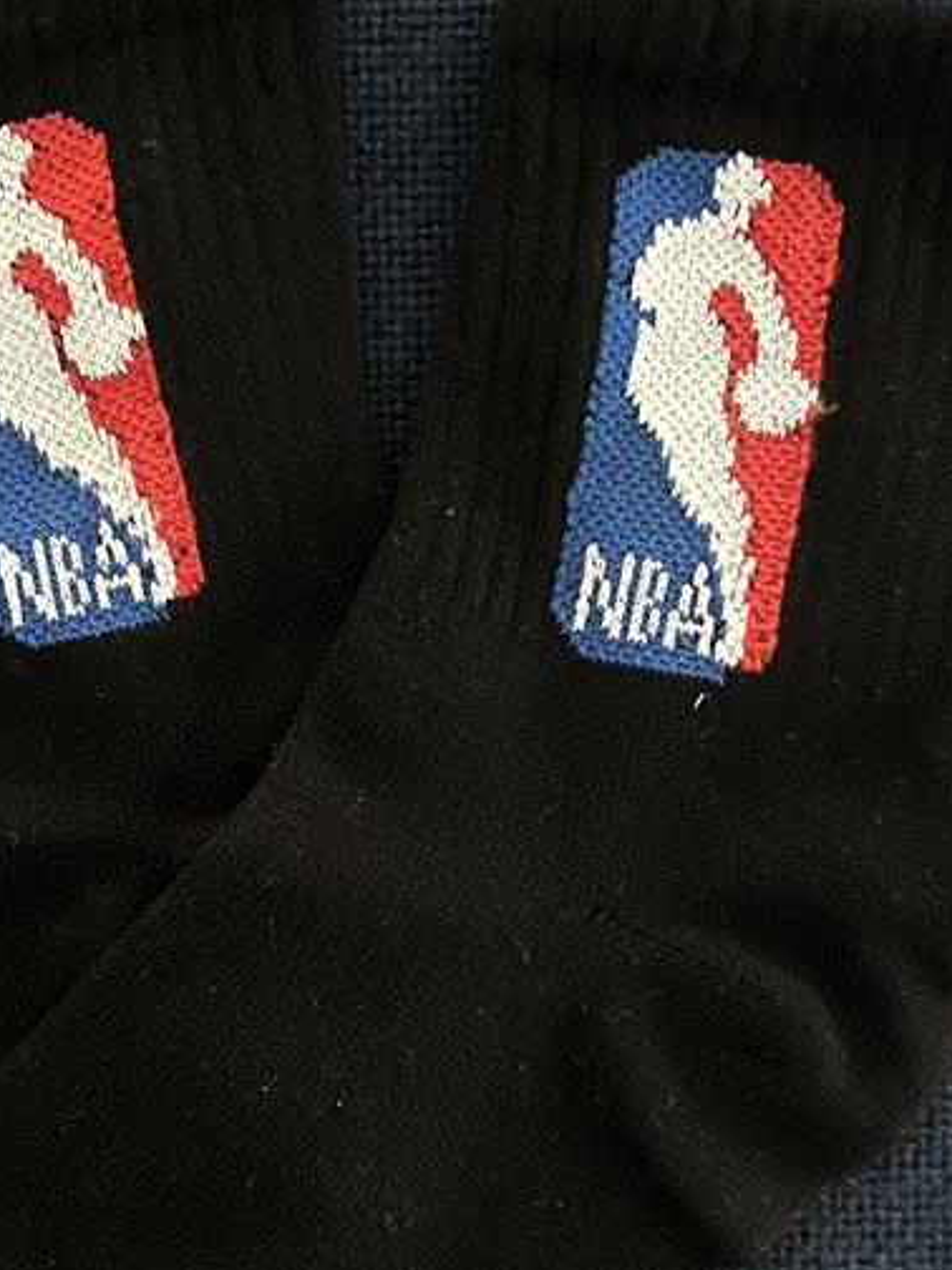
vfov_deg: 29.4
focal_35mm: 66
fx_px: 2420
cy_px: 723
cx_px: 337
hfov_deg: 22.2
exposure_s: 1/34
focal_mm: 5.7
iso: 1600
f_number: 1.5
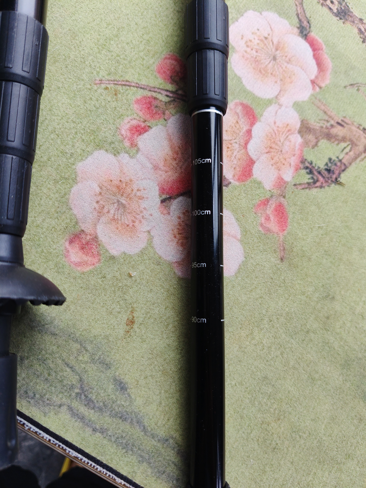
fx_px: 367
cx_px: 183
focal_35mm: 26
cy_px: 244
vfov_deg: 67.3
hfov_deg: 53.1
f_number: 1.88
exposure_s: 1/120
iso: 100
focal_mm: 4.84
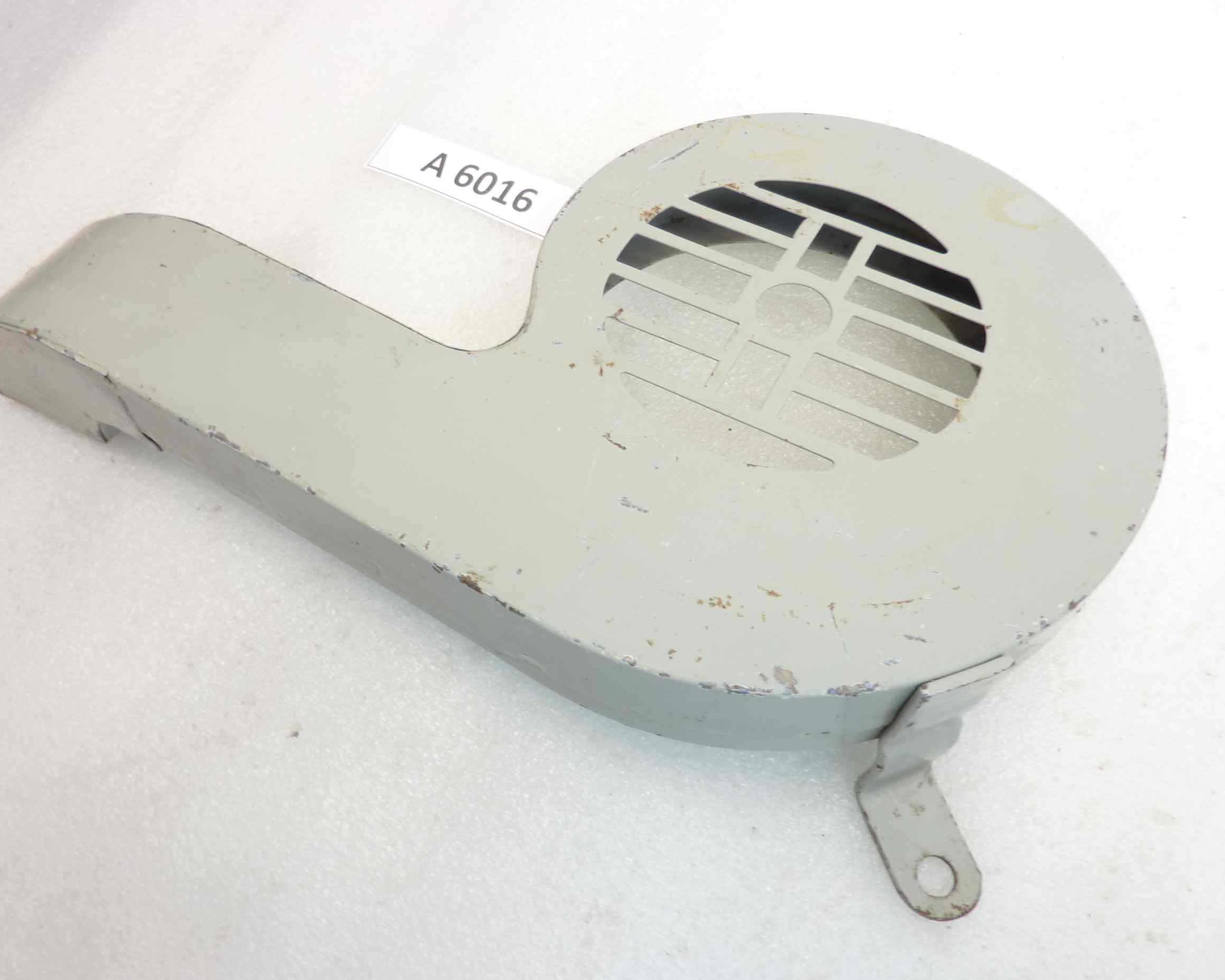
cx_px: 588
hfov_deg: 64.0
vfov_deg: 53.2
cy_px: 495
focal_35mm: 27
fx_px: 979
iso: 80
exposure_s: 1/13
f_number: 3.3
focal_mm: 4.1
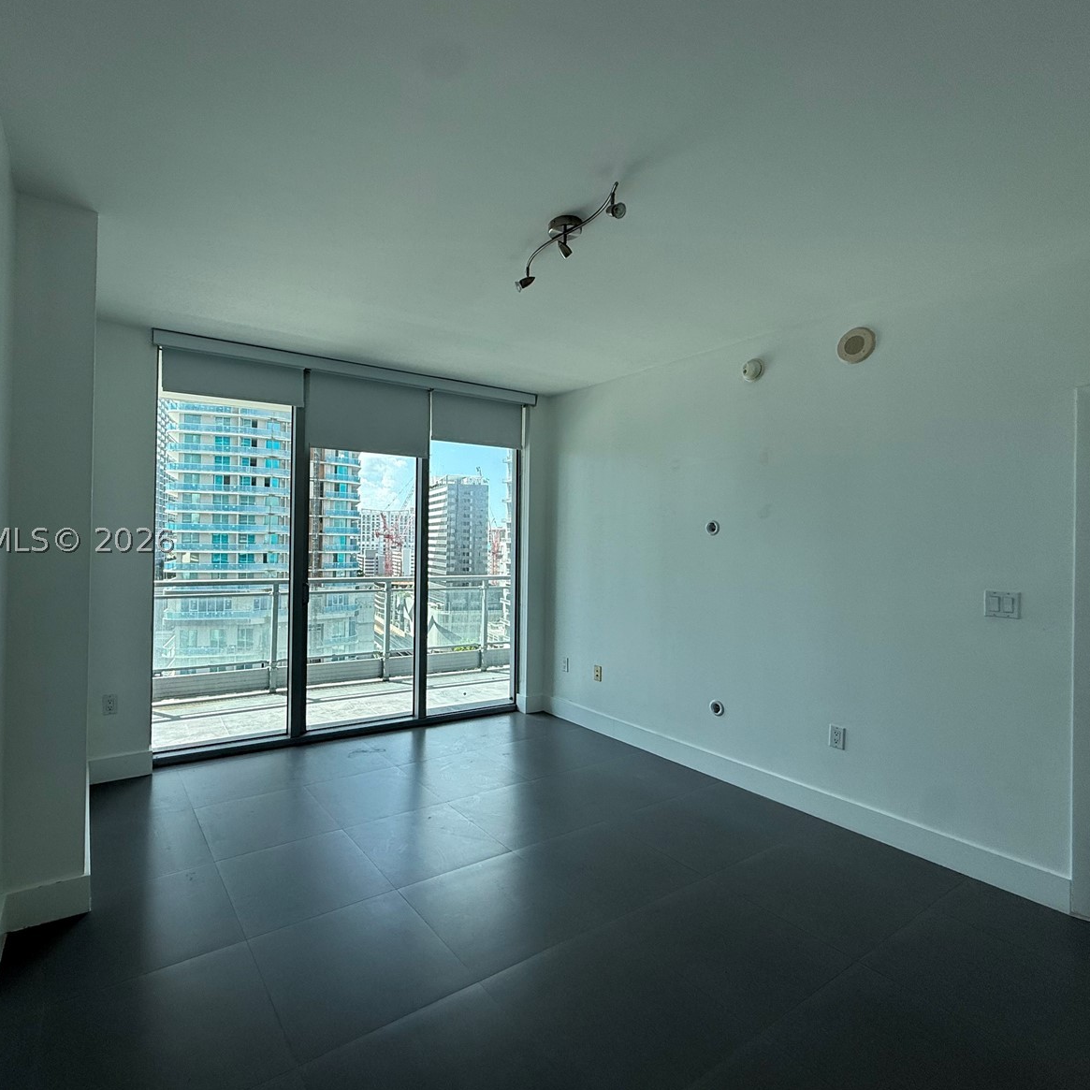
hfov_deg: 83.4
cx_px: 460
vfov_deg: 84.0
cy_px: 540
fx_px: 606
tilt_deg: +0.6
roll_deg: -1.6
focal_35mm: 17
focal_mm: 2.22
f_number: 2.2
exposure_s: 1/535
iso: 64
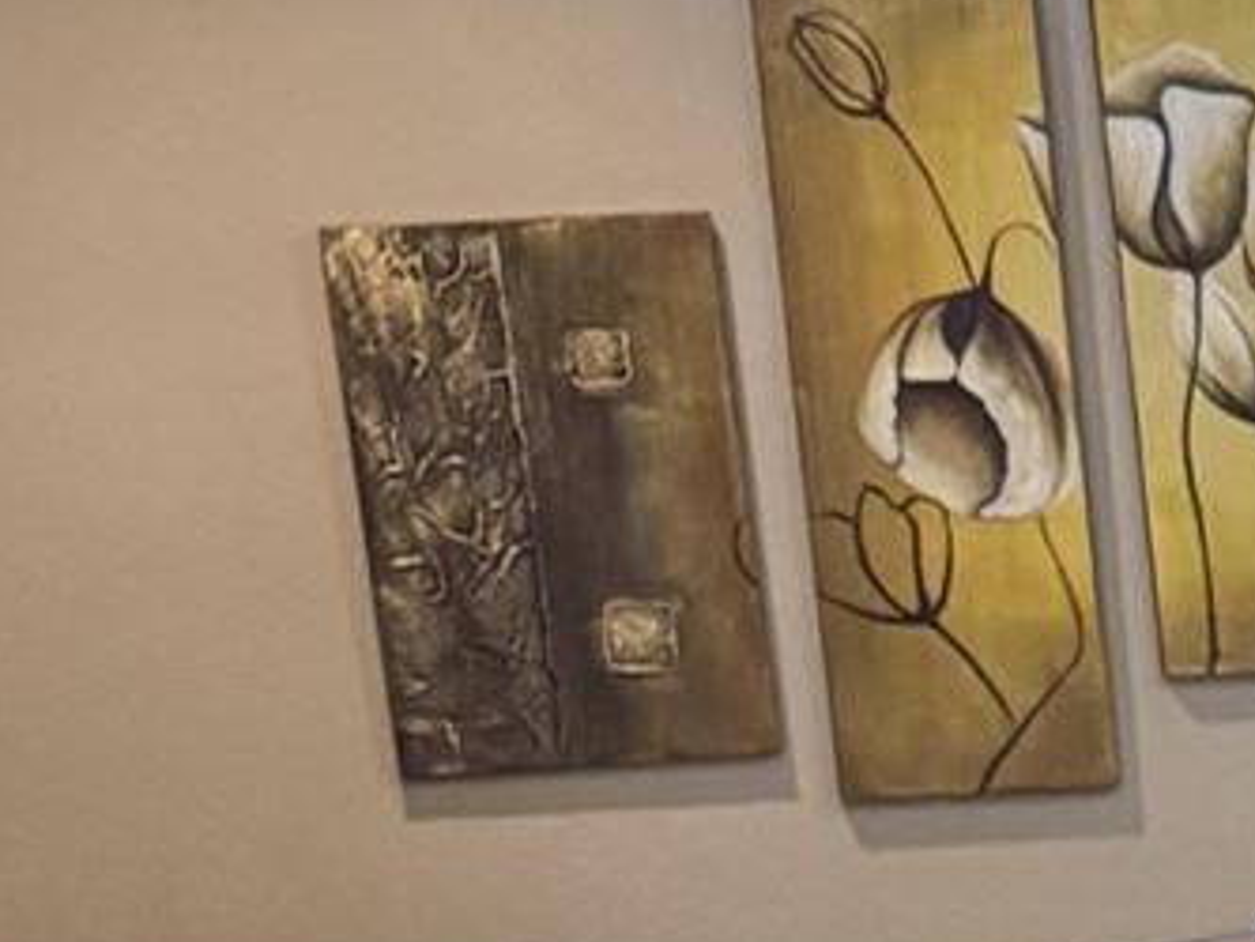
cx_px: 3090
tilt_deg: -10.9
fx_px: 6020
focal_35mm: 166
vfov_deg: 8.6
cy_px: 1658
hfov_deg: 10.2
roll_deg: +1.6
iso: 320
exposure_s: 1/60
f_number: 1.78
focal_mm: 6.76
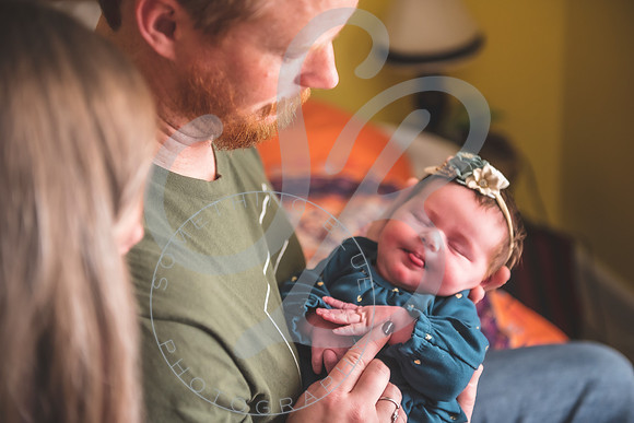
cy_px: 212
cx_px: 317
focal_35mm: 62
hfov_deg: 32.4
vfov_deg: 21.9
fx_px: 1092
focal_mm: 62
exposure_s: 1/250
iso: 1000
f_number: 2.8
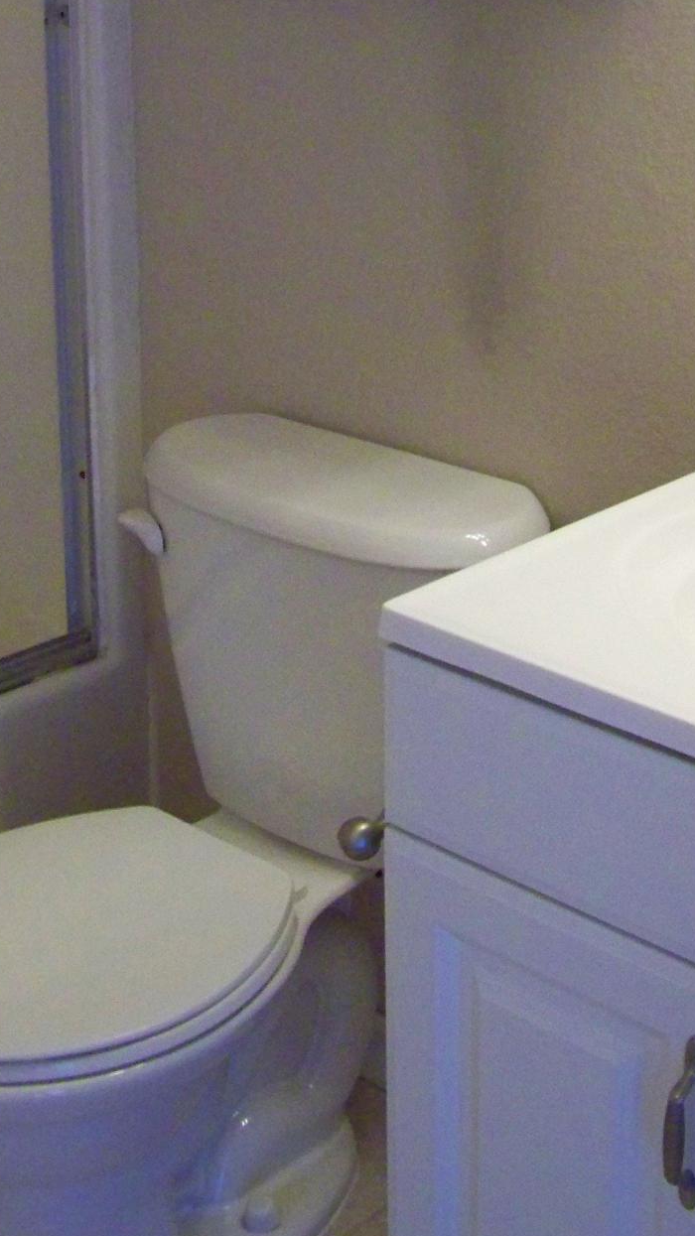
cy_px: 314
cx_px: 348
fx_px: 2065
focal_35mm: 63
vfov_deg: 32.7
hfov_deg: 19.1
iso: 400
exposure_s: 1/13
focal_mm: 5.85
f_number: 2.8
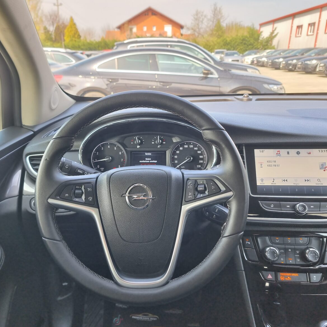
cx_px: 139
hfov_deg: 55.4
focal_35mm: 29
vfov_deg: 55.6
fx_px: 310
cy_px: 161
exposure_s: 1/100
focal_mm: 6.7
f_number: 1.8
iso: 50
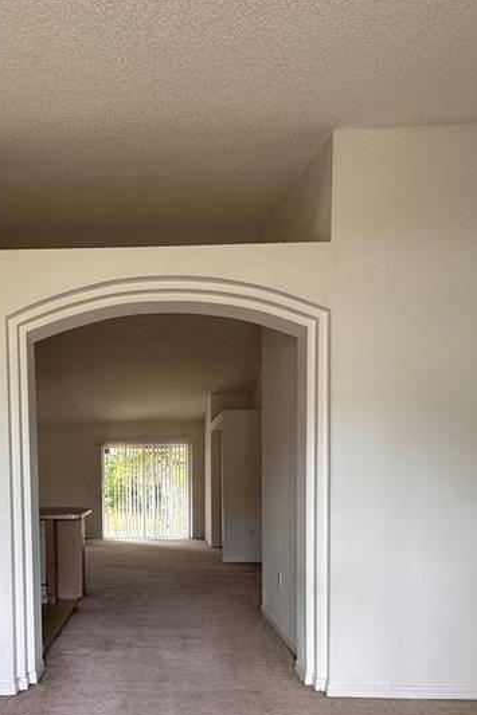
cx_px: 137
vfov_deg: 62.8
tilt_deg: -2.9
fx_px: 557
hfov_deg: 45.2
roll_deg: -0.3
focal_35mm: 28
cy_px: 508
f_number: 2.2
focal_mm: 2.22
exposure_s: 1/120
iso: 80
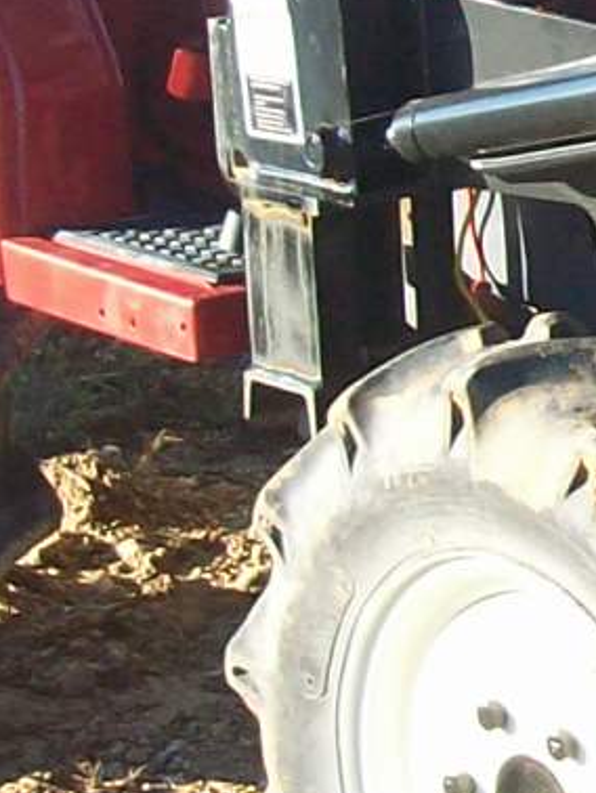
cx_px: 1173
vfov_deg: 10.1
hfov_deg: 7.3
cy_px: 254
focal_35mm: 195
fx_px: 4472
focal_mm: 6
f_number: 2.7
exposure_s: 1/256
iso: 80
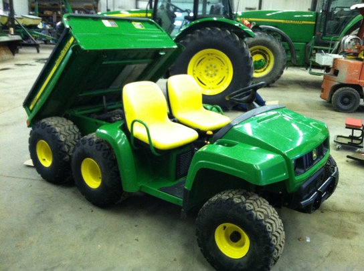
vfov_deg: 40.6
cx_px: 182
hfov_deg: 52.7
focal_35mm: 35
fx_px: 367
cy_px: 136
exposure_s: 1/15
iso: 400
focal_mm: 3.85
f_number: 2.8
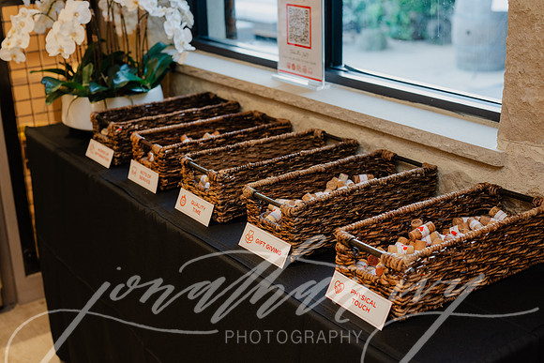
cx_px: 272
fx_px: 756
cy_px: 182
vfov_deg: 27.0
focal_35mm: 50
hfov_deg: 39.6
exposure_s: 1/80
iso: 1000
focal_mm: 50
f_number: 4
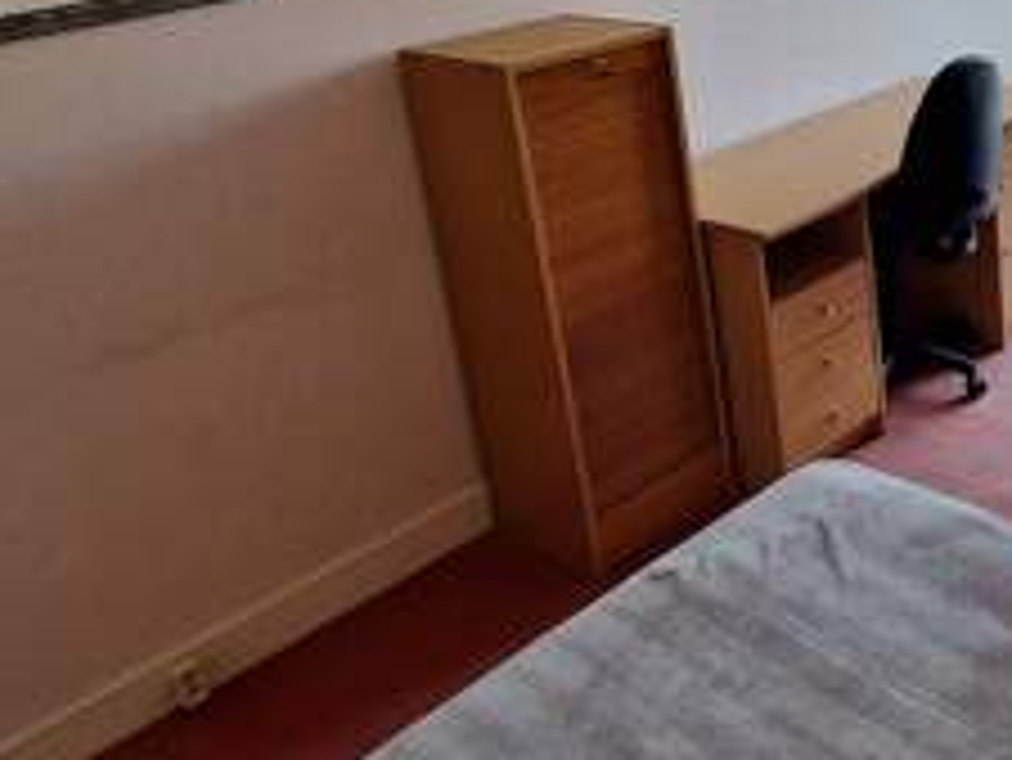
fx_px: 1082
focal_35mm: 37
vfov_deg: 37.3
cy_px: 148
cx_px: 1003
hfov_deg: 43.3
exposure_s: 1/50
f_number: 2.2
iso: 200
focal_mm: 2.2
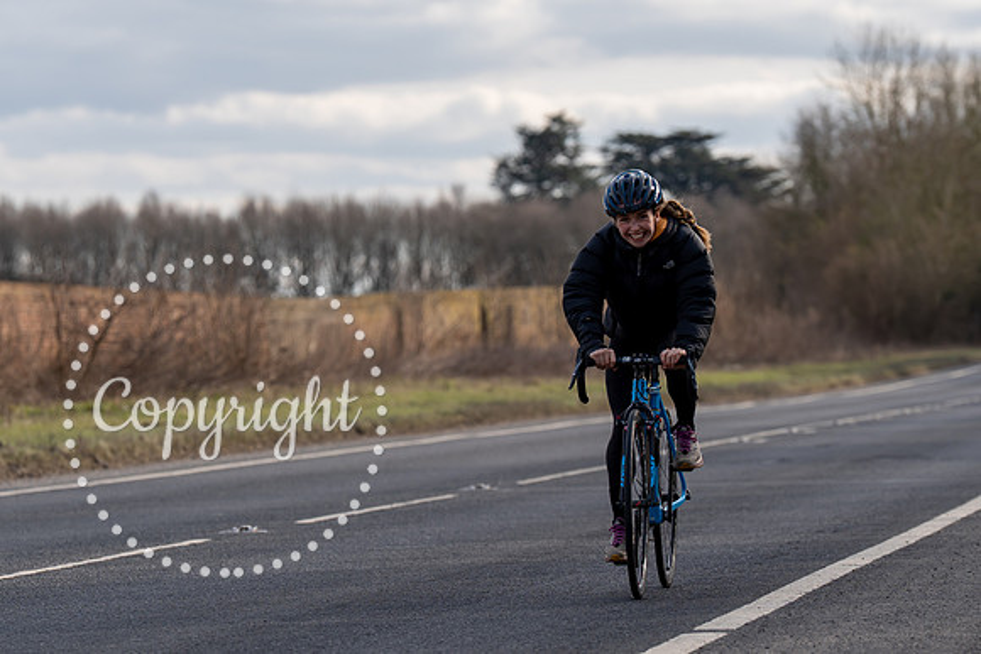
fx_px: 5656
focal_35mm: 208
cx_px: 649
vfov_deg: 6.6
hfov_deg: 9.9
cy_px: 263
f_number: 4
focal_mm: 136
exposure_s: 1/800
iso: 125
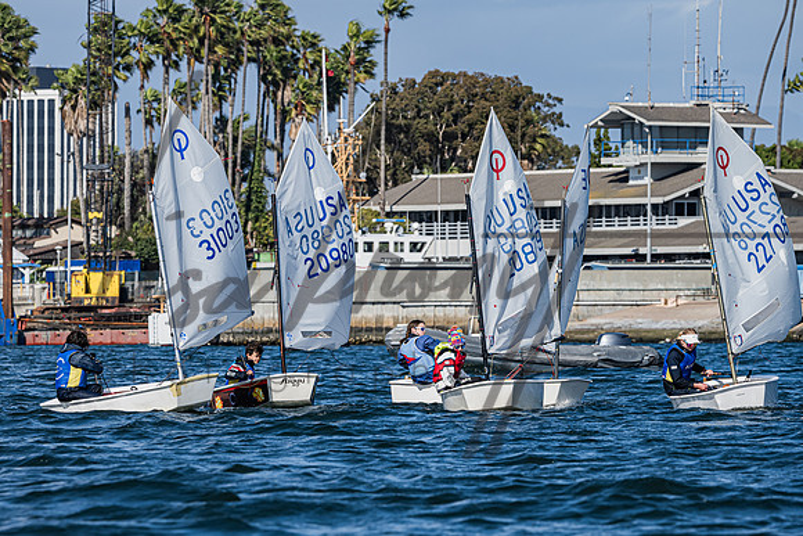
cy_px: 256
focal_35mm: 311
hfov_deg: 6.6
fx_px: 6930
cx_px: 303
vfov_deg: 4.4
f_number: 8
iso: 320
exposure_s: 1/1000
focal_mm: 240
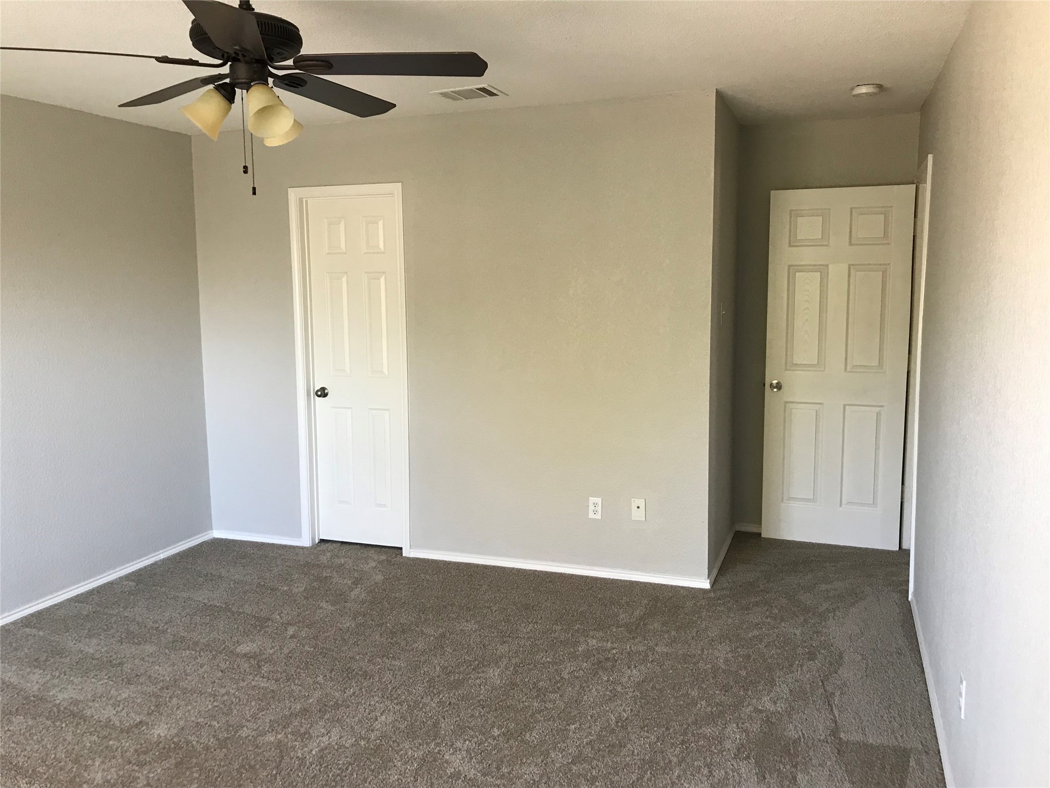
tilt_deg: -6.5
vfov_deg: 49.7
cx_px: 525
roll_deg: +0.4
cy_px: 394
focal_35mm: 28
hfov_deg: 63.4
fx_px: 849
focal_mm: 3.99
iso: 32
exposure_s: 1/24
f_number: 1.8
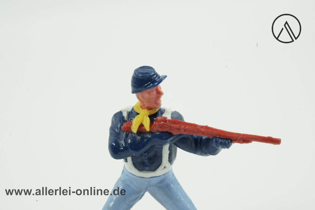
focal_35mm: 90
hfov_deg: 22.6
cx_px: 158
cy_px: 105
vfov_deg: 15.2
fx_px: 787
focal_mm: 90
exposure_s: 1/30
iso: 2500
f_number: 16
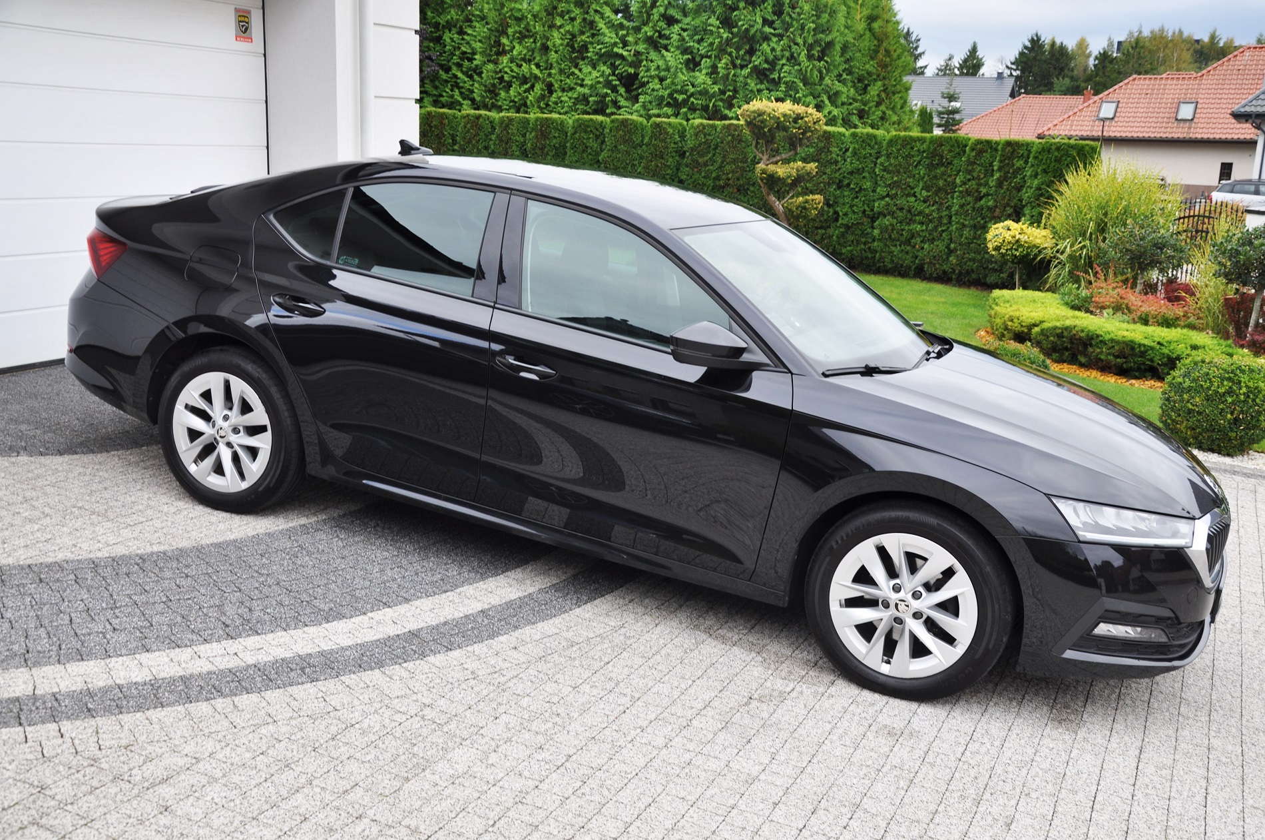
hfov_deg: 49.6
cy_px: 420
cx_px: 632
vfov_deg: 34.1
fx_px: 1368
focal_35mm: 39
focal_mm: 26
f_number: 7.1
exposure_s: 1/200
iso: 250
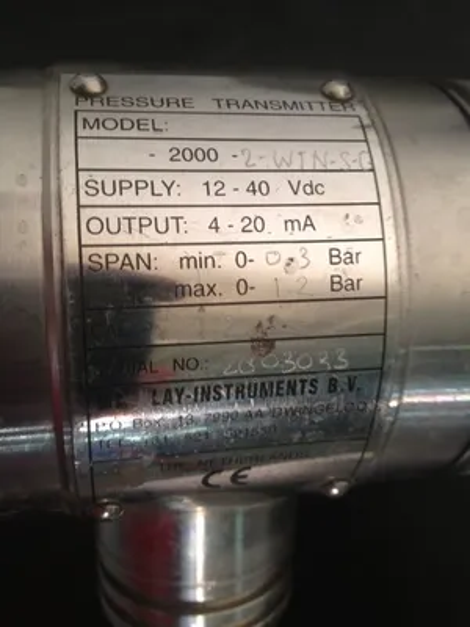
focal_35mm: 35
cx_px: 235
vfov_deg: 52.6
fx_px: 634
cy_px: 314
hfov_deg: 40.7
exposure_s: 1/20
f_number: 2.4
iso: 80
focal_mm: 4.28
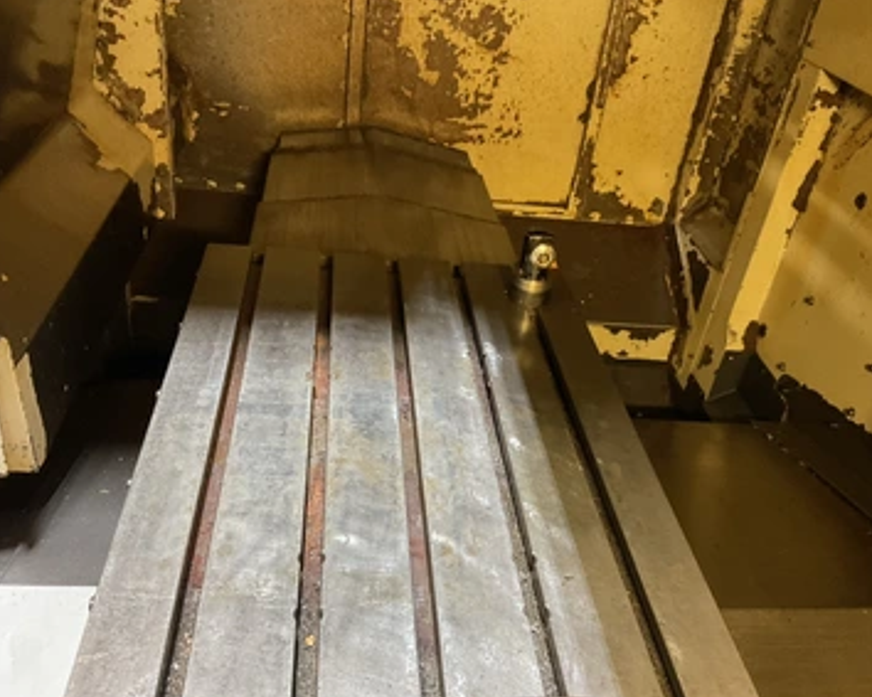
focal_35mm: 32
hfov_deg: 55.6
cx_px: 463
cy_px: 355
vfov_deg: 45.8
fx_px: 826
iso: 250
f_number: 1.8
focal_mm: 3
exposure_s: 1/30
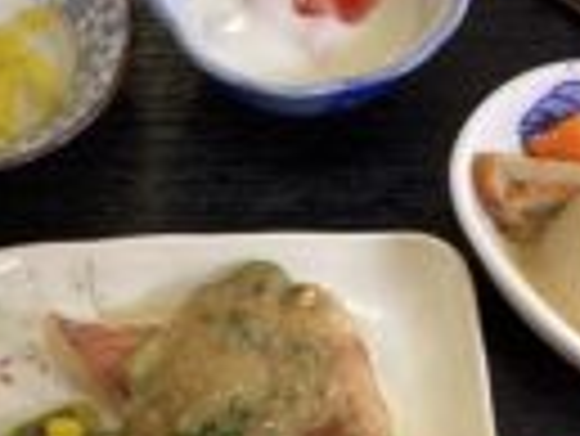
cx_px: 187
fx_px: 1509
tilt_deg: -66.4
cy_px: 411
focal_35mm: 90
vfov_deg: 16.2
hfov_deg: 21.7
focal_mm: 3.3
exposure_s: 1/33
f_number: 2.4
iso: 250
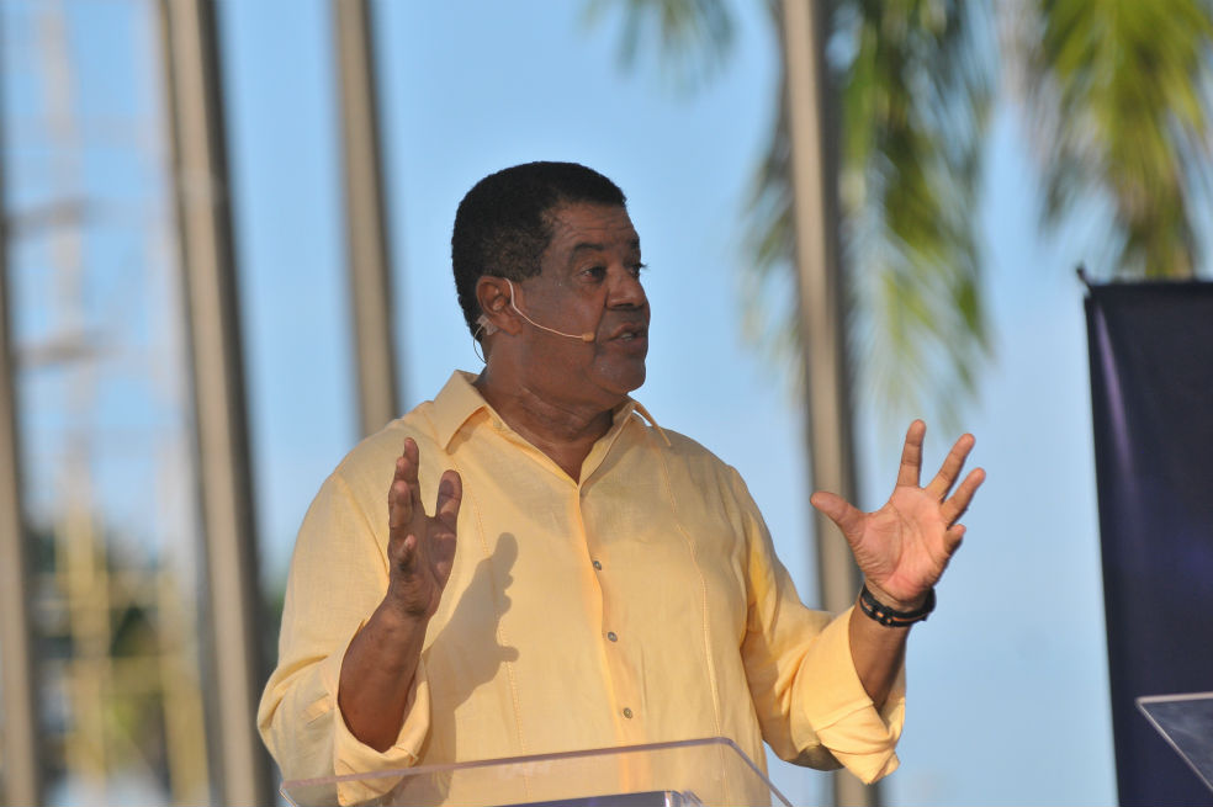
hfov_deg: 6.9
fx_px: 10103
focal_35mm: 300
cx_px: 606
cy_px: 404
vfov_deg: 4.6
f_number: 4.5
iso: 400
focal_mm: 200
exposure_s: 1/4000
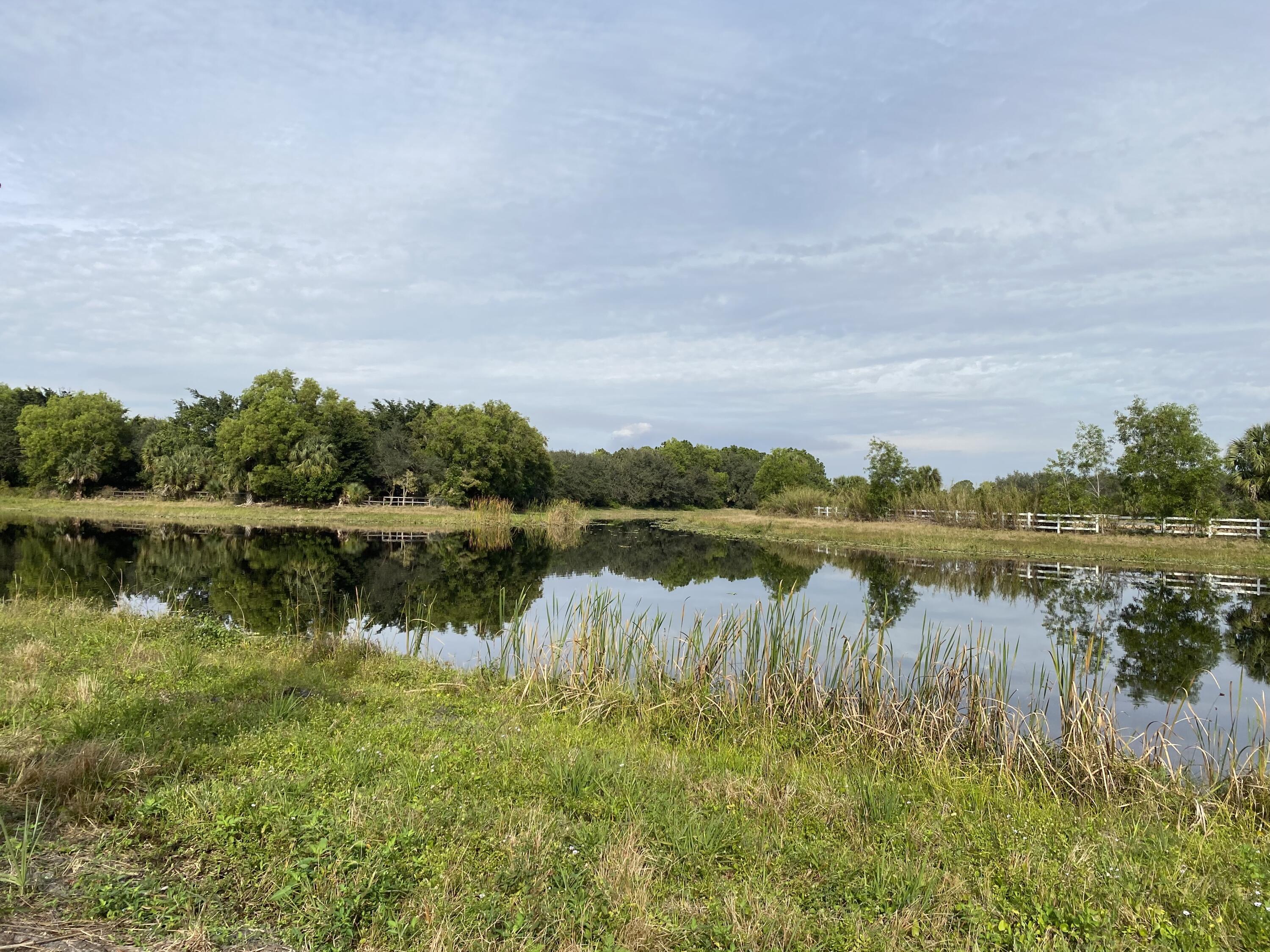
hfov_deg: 67.3
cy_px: 476
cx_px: 635
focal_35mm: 26
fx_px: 954
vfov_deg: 53.1
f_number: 1.8
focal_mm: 4.25
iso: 32
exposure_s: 1/3731
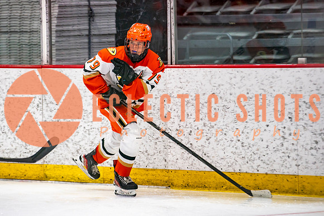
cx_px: 119
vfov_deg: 5.1
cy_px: 128
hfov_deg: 7.6
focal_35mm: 270
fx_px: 2433
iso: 1000
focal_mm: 200
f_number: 2.8
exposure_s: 1/640
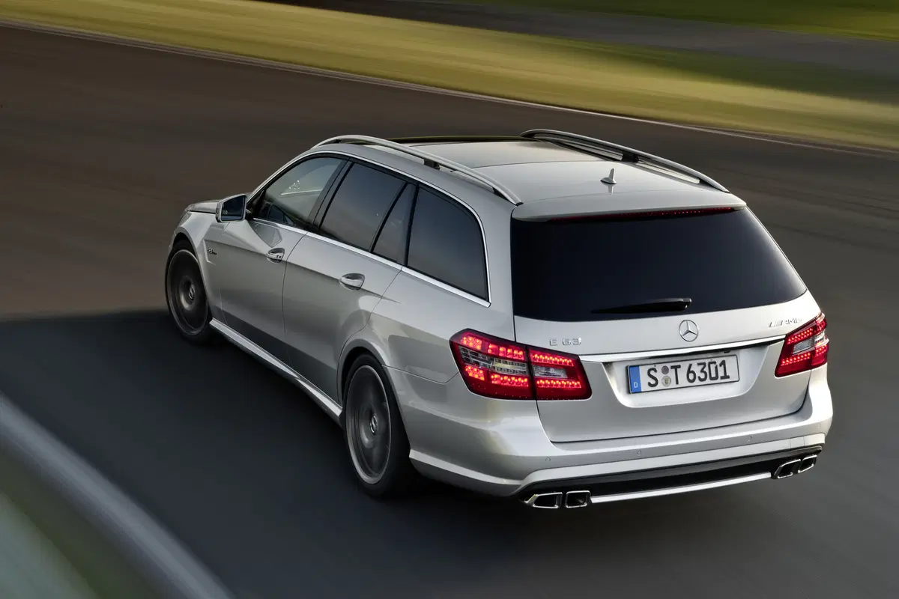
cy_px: 300
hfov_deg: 32.4
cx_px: 450
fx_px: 1548
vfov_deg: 21.9
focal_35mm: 62
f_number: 20
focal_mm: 62
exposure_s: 5
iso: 50
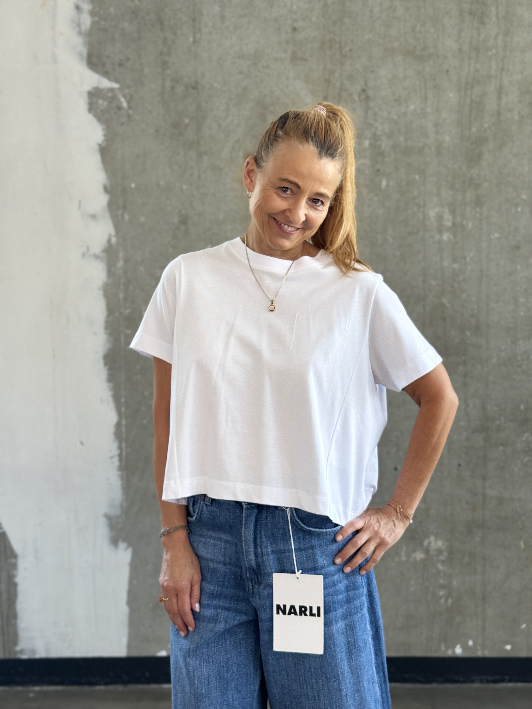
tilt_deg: -4.4
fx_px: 984
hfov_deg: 30.3
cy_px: 354
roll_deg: +1.5
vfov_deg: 39.7
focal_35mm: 48
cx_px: 266
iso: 64
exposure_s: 1/100
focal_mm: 6.76
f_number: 1.78
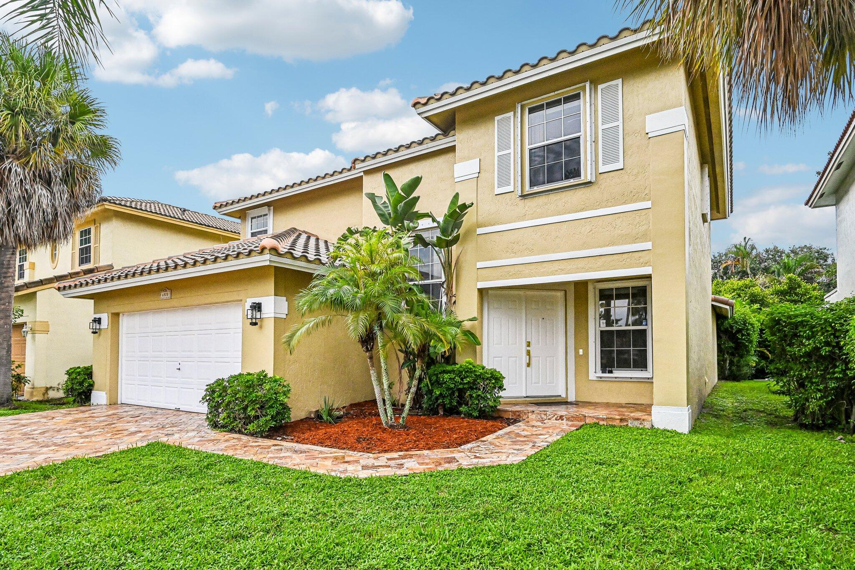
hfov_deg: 88.4
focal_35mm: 18
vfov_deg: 65.9
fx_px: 439
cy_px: 285
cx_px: 428
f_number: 8
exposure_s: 1/2500
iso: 4000
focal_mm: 18.5
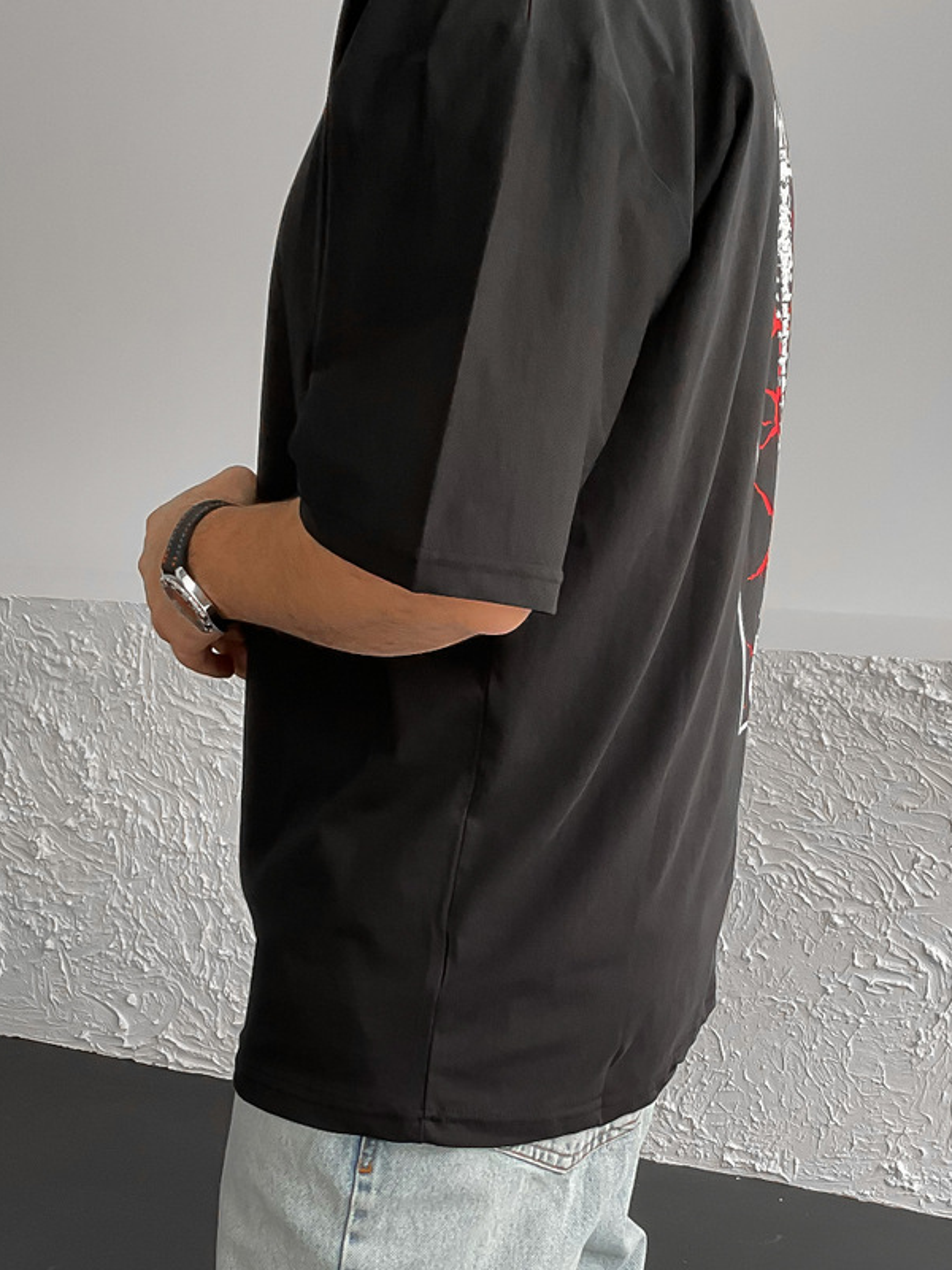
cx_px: 614
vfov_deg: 32.6
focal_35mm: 58
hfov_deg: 25.1
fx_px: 2127
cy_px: 952
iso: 32
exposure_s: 1/120
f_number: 1.8
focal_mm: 3
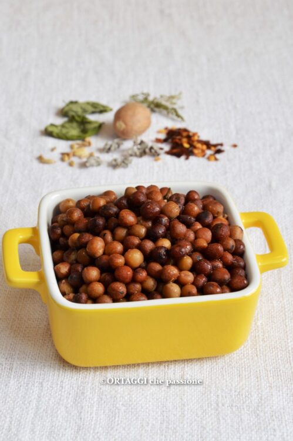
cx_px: 146
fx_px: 1137
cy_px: 220
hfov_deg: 14.7
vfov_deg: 21.9
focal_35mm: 93
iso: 100
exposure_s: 2
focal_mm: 62
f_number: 13
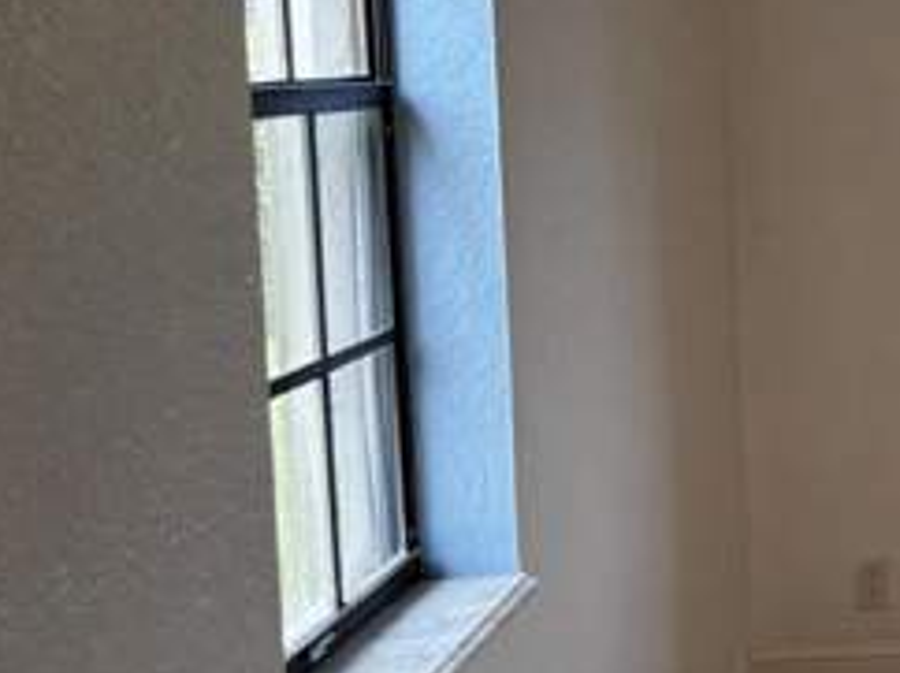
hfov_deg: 20.1
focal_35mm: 86
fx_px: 2234
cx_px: 1287
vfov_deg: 17.1
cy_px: 260
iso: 50
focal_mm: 5.96
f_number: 1.6
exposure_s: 1/120
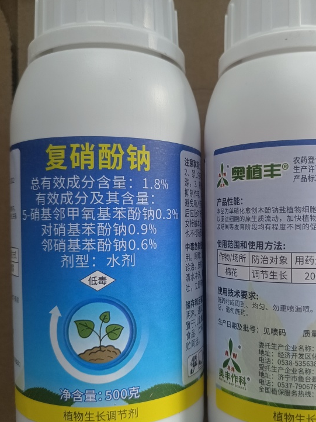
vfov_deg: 53.9
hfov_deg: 41.5
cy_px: 229
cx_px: 199
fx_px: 414
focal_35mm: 34
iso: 1263
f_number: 1.88
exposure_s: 1/100
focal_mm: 5.59
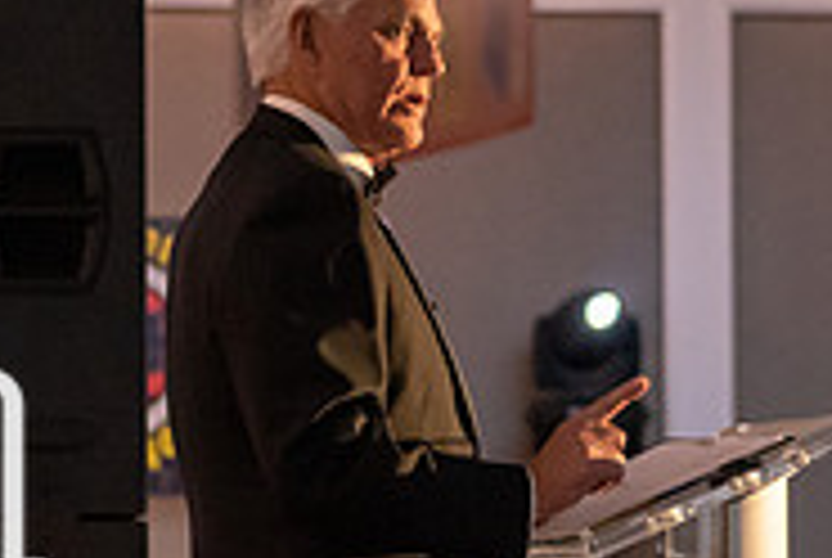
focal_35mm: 457
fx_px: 10579
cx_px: 751
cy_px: 398
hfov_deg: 4.5
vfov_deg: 3.0
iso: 2800
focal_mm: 95
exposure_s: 1/60
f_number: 4.8
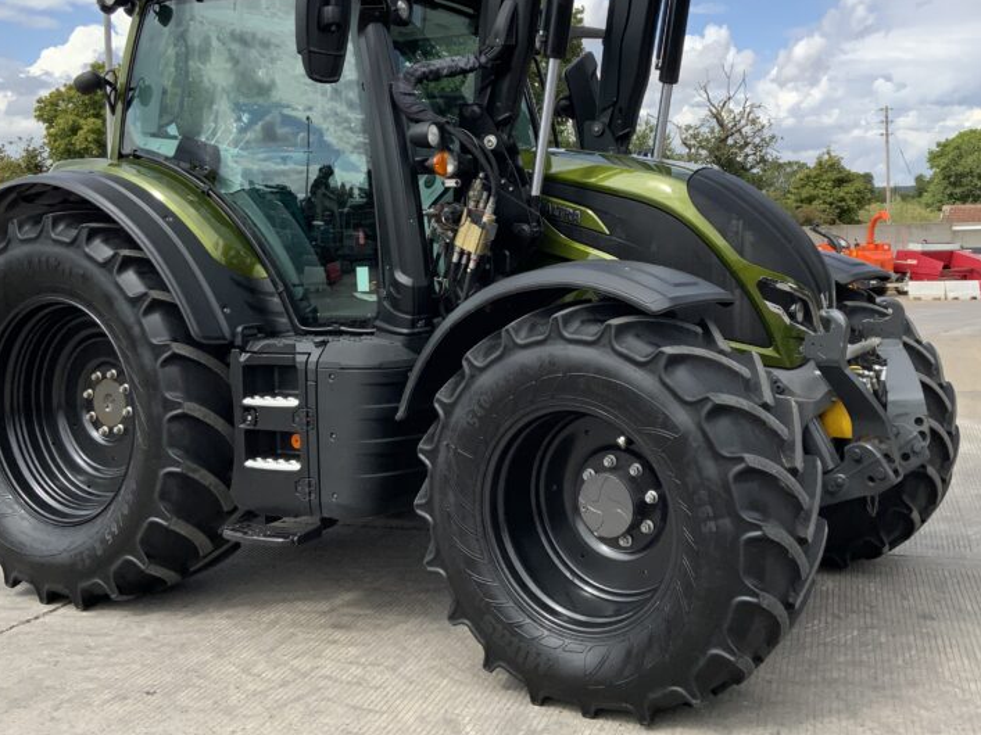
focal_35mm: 42
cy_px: 258
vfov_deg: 34.1
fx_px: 1190
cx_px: 561
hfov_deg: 44.7
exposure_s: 1/1412
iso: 16
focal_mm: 3
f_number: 1.8
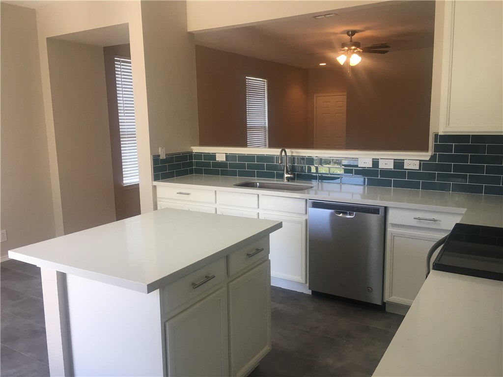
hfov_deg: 61.7
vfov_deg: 48.2
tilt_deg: -8.9
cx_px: 252
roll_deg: +0.5
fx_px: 421
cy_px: 188
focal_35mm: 29
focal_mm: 4.15
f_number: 2.2
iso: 25
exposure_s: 1/40
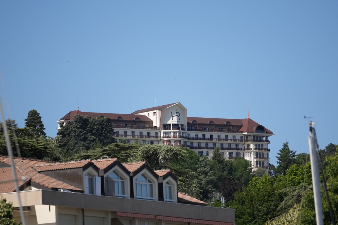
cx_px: 169
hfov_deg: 6.9
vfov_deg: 4.6
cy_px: 112
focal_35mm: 300
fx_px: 2816
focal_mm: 200
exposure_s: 1/16000
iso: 800
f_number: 2.8
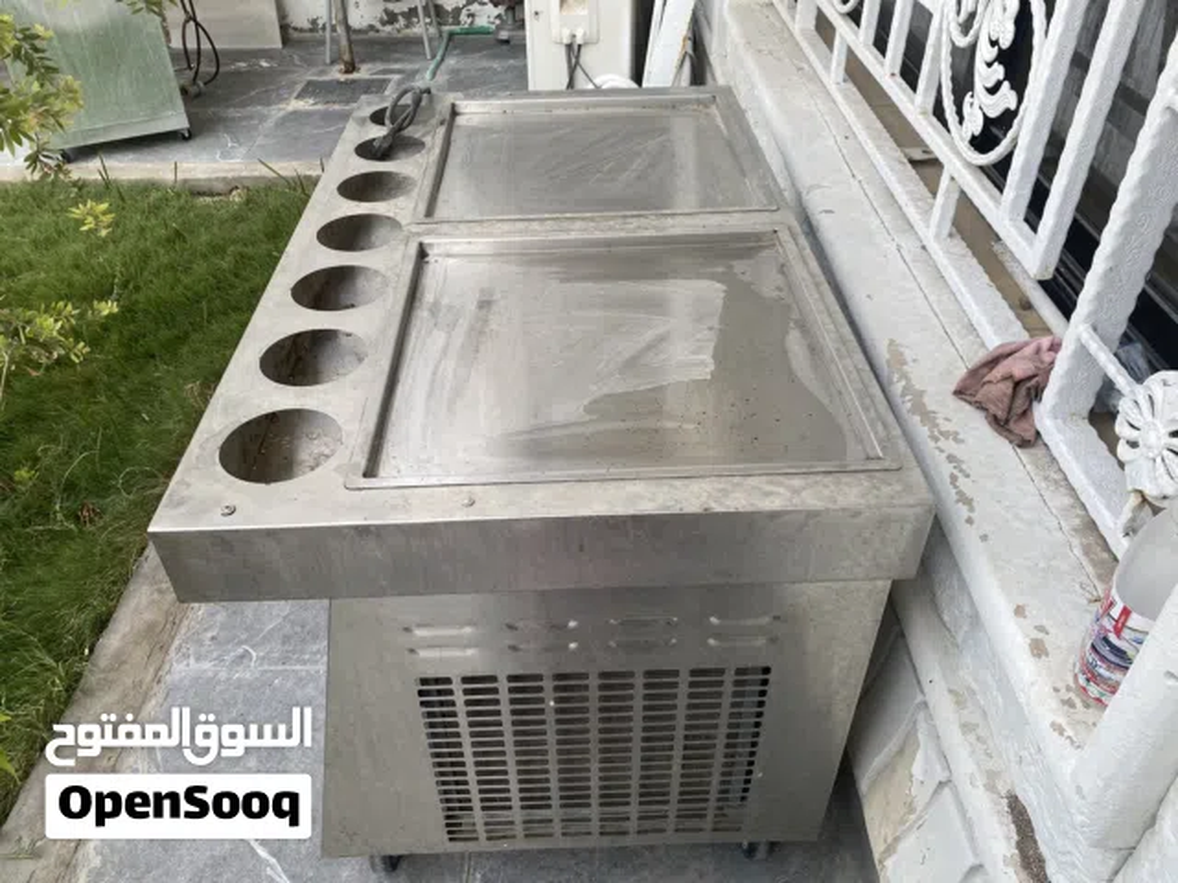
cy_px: 442
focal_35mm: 26
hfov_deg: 67.3
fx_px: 885
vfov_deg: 53.1
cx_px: 589
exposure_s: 1/215
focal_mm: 4.25
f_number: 1.8
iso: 32
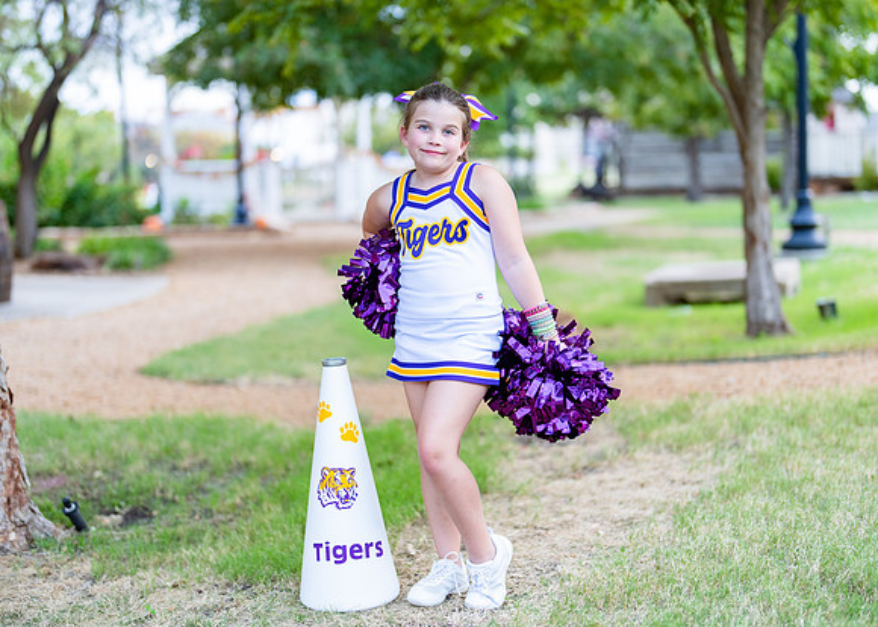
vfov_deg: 24.7
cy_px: 318
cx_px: 452
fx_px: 1431
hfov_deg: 34.1
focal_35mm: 57
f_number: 1.2
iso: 400
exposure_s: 1/400
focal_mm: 50
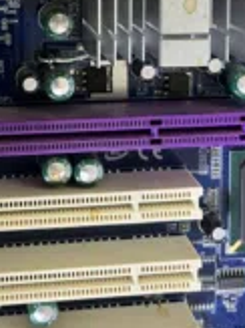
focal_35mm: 64
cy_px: -22
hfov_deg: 22.6
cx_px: 54
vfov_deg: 27.9
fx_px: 605
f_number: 1.6
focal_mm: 5.1
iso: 500
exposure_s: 1/40
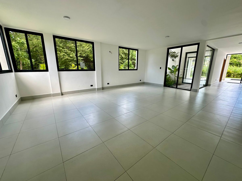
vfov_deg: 85.7
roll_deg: +0.4
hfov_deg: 102.1
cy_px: 90
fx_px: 98
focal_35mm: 14
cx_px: 121
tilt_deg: -12.3
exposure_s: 1/99
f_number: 2.2
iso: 50
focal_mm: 2.22
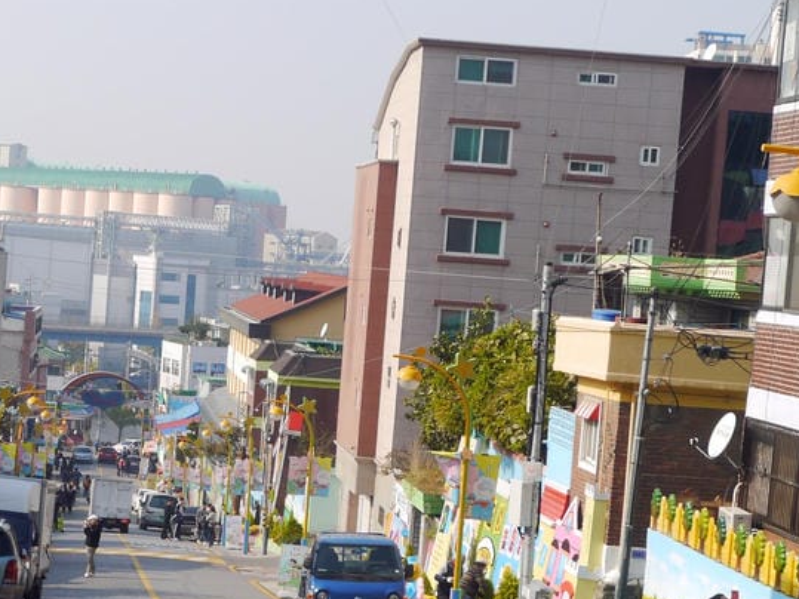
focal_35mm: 98
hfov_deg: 19.9
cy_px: 492
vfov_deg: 15.0
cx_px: 200
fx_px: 2262
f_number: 8
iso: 160
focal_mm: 22
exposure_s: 1/320
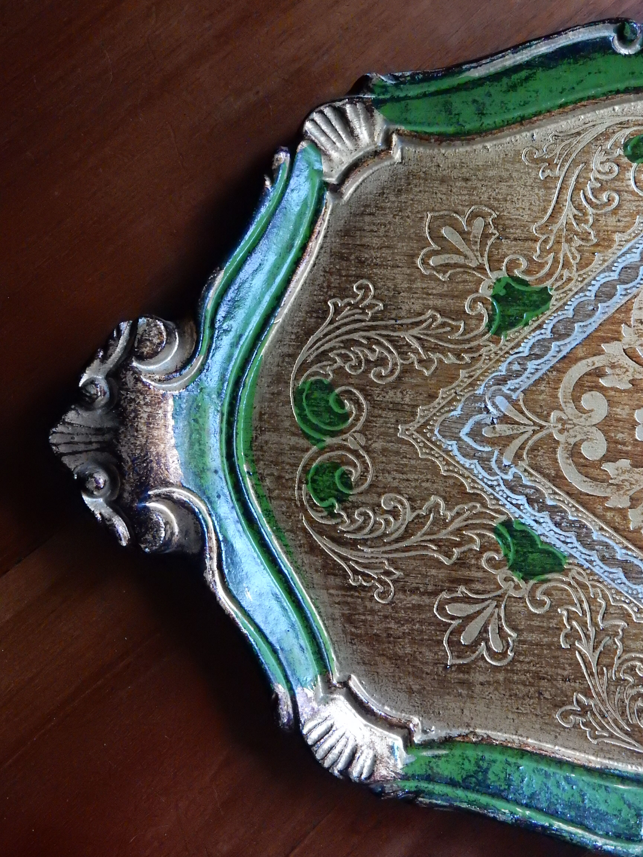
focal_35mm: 43
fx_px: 1065
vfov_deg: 43.9
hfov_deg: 33.6
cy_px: 428
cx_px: 322
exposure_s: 1/50
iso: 1600
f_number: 4.2
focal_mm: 7.6
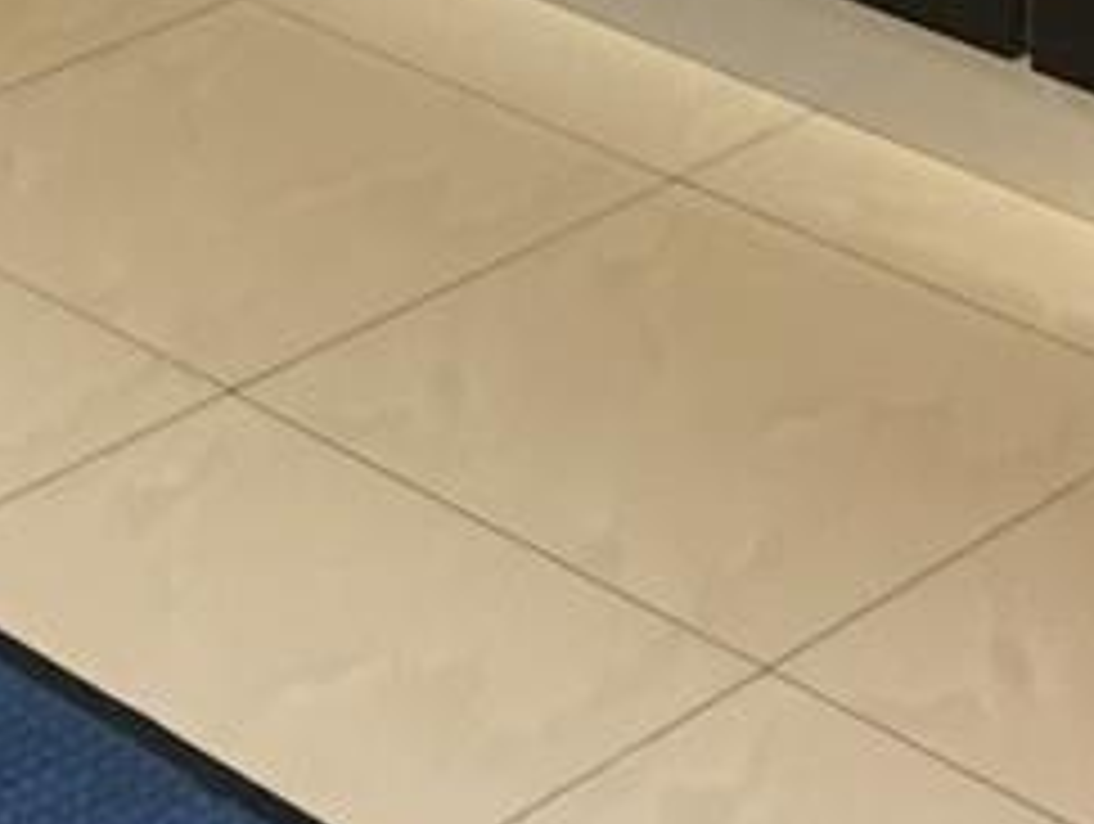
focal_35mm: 143
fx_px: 4526
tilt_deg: -8.0
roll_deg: +1.0
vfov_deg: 9.2
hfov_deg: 13.6
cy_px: -1261
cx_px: 72
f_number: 2.2
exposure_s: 1/30
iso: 125
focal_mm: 4.15
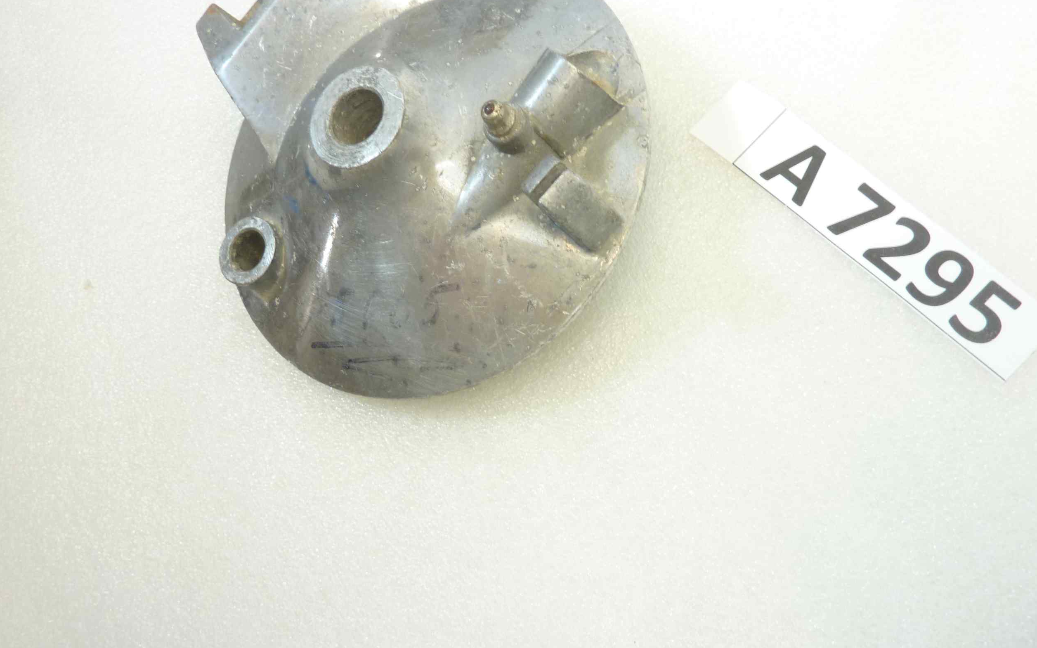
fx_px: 763
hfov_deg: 68.4
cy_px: 286
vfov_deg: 45.9
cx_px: 520
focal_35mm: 27
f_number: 3.3
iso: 80
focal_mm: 4.1
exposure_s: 1/15
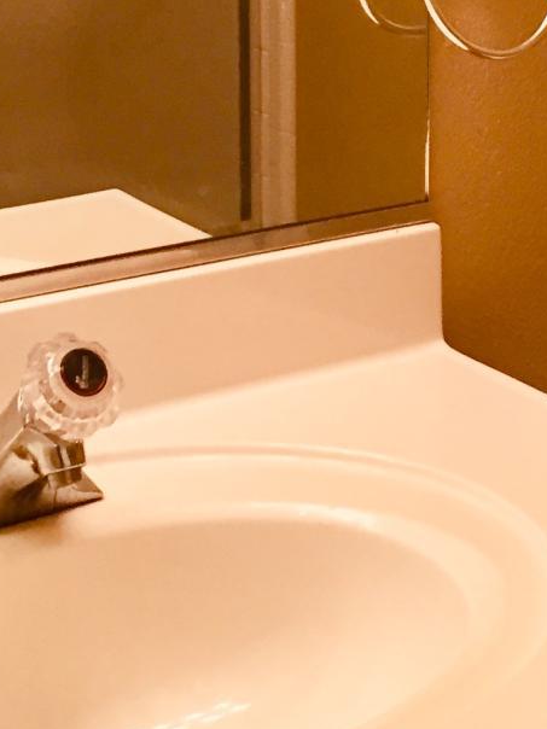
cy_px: -262
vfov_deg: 18.7
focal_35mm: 96
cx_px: 326
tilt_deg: -2.2
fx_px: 2023
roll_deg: +0.5
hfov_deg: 15.4
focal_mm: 4.15
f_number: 2.2
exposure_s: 1/30
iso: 125
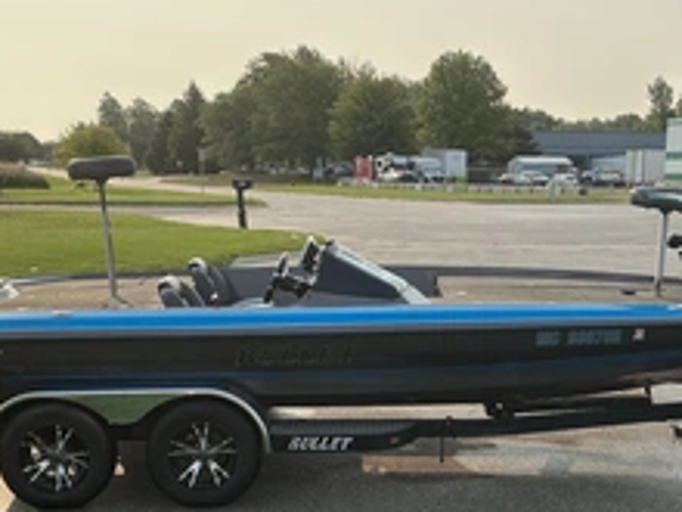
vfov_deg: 28.4
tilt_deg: -8.8
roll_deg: -0.5
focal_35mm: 51
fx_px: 1005
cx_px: 381
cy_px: 335
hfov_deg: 37.4
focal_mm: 3
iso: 25
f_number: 1.8
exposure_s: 1/1412
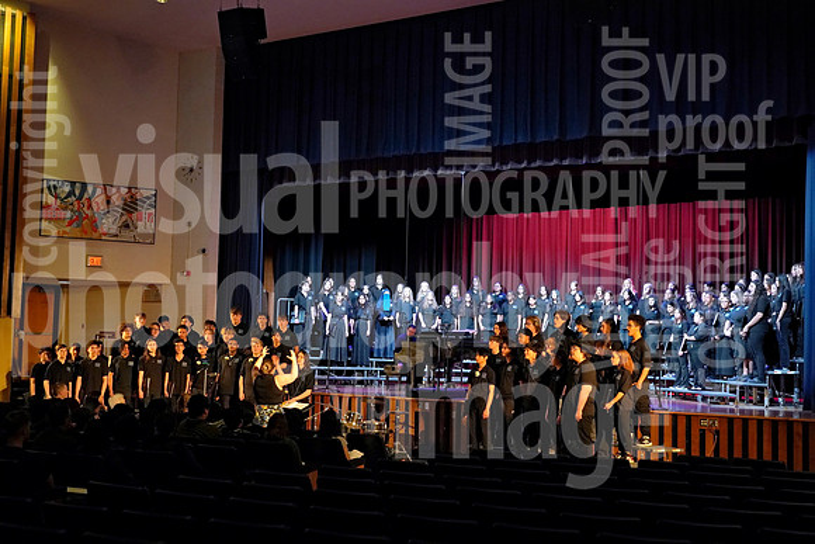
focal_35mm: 50
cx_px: 408
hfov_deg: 40.0
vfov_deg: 27.3
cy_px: 272
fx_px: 1121
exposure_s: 1/80
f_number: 4.5
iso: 1600
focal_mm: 33
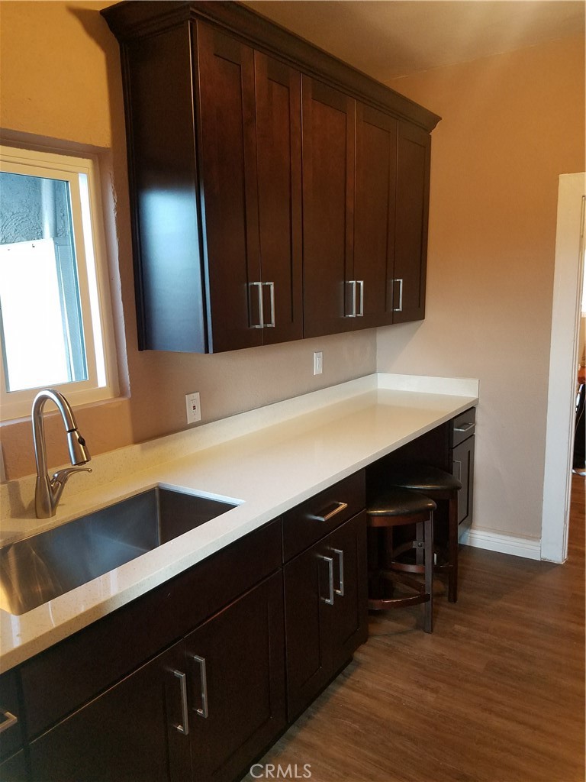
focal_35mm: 26
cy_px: 391
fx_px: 587
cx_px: 293
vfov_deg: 67.3
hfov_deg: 53.1
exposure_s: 1/24
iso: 200
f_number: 1.7
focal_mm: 4.2
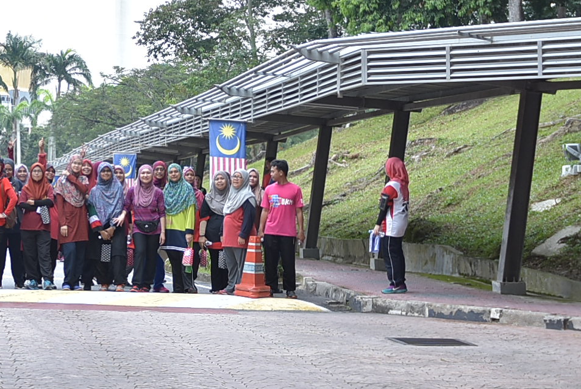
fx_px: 1825
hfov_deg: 17.6
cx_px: -29
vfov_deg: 12.1
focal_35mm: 113
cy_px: 64
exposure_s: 1/500
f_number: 2.8
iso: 200
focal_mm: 24
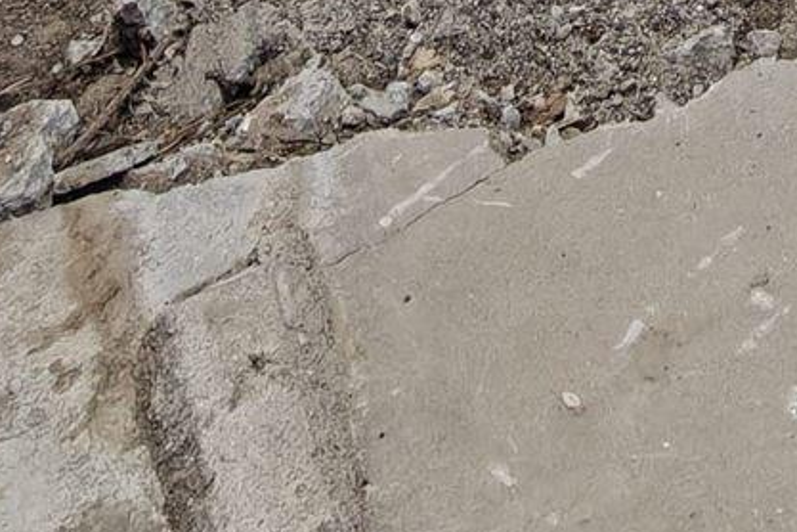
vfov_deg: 9.5
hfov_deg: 19.8
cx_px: 1118
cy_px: -1292
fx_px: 2037
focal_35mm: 92
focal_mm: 2.31
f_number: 2
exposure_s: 1/3460
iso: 50
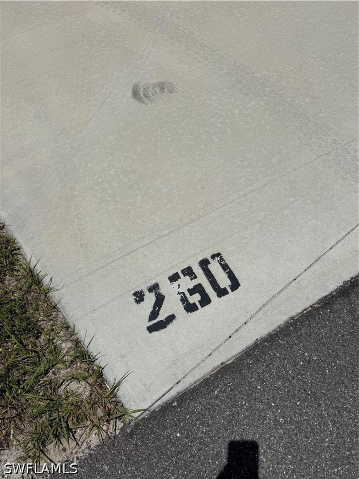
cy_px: 240
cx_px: 180
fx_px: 332
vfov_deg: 71.6
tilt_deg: -58.4
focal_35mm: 24
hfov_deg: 56.8
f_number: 1.78
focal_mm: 6.76
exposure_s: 1/20000
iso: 64
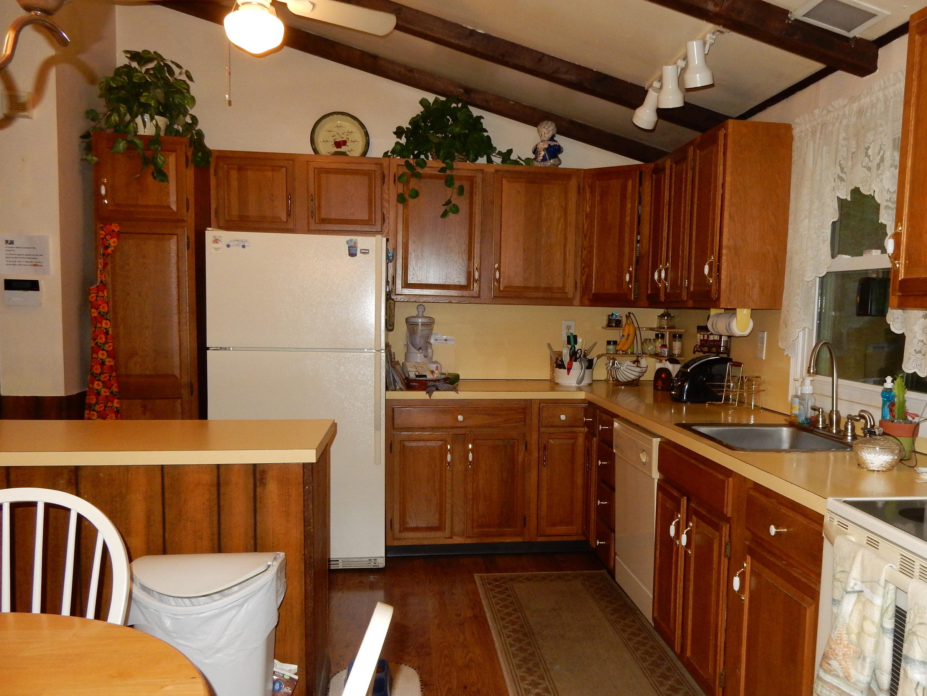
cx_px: 553
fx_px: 830
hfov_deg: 57.9
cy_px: 393
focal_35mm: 31
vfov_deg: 45.4
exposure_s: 1/60
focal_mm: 4.5
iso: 280
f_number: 3.7
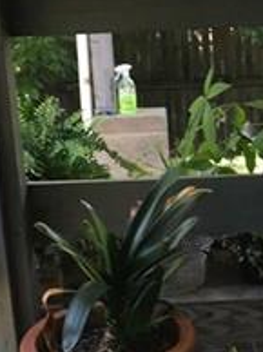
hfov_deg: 13.2
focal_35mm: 111
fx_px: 1127
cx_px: 223
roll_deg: +2.7
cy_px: 240
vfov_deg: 17.7
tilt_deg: -20.2
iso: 20
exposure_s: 1/138
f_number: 1.8
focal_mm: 3.99
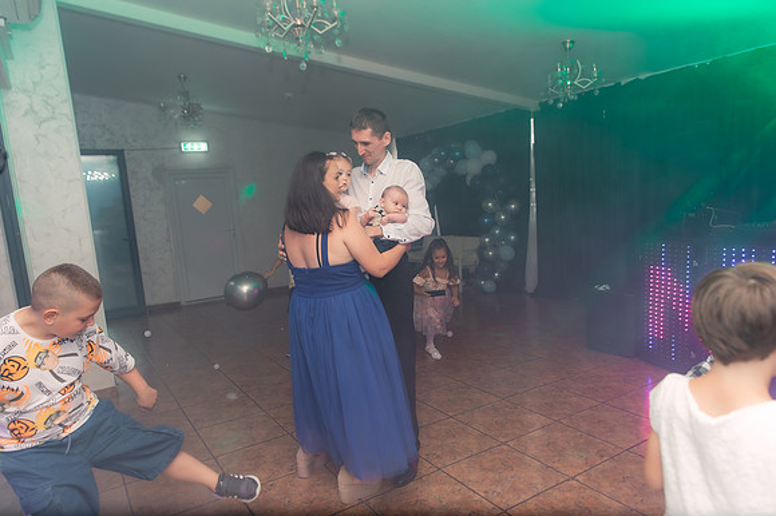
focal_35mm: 24
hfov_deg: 73.8
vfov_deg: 53.1
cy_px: 258
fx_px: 517
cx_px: 388
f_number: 3.5
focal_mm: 24
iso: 2000
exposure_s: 1/250
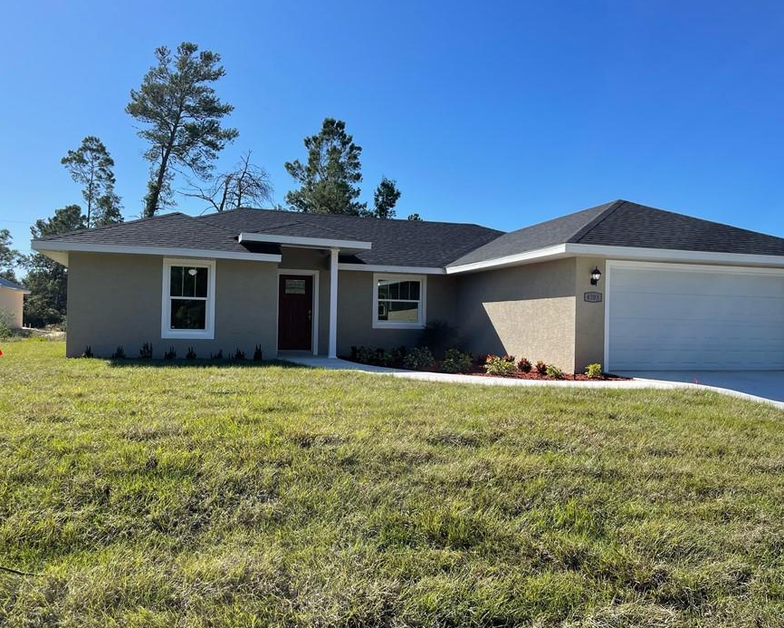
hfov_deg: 58.8
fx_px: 696
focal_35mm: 30
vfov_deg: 48.5
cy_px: 315
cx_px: 399
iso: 32
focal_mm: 5.1
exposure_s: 1/3559
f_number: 1.6
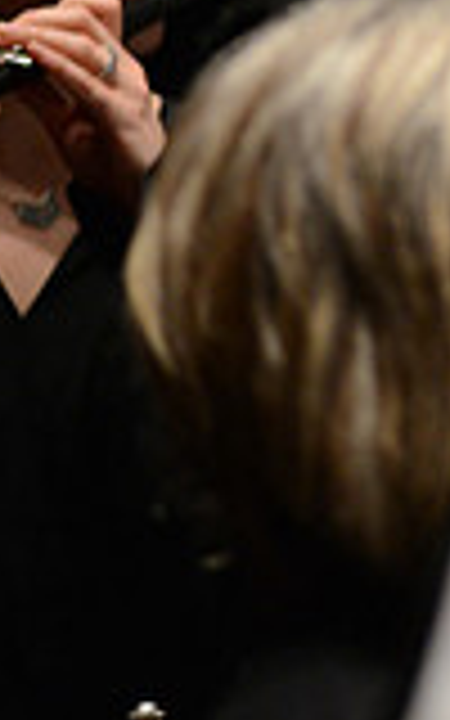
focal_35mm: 573
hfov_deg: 2.3
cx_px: 1233
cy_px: -29
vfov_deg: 3.7
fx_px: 11244
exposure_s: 1/250
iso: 3200
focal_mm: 155
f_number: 2.8
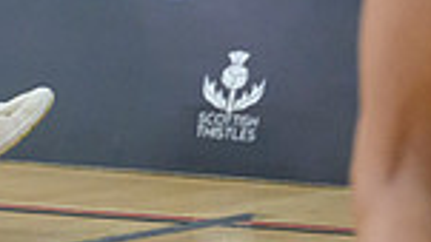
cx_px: -260
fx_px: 11522
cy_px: -411
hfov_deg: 2.1
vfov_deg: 1.2
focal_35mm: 1008
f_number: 2.8
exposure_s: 1/1600
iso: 5000
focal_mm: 200
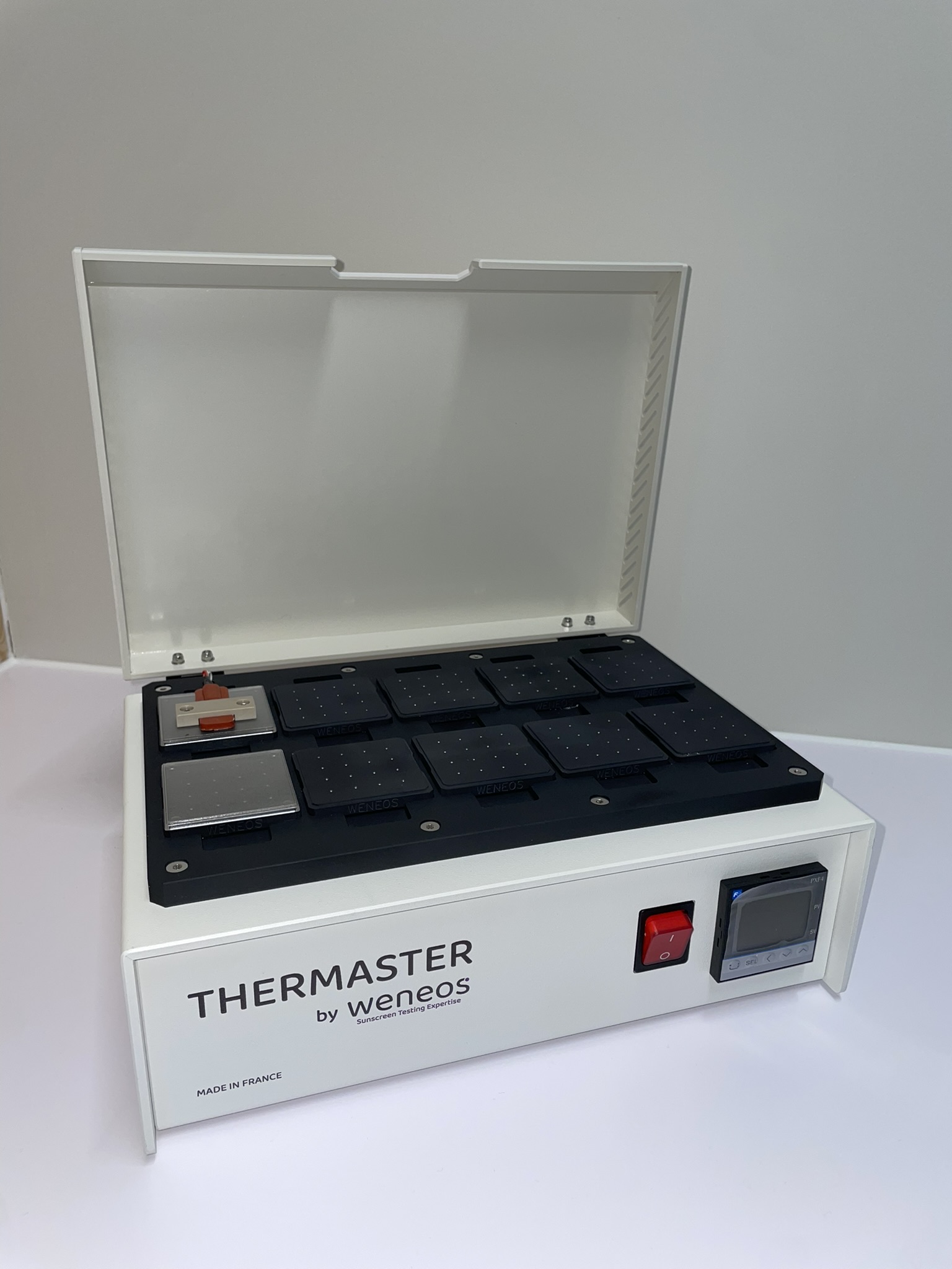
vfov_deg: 67.3
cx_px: 476
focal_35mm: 26
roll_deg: -0.8
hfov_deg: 53.1
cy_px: 634
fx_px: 953
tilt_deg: -21.3
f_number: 1.6
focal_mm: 4.2
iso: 32
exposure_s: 1/188
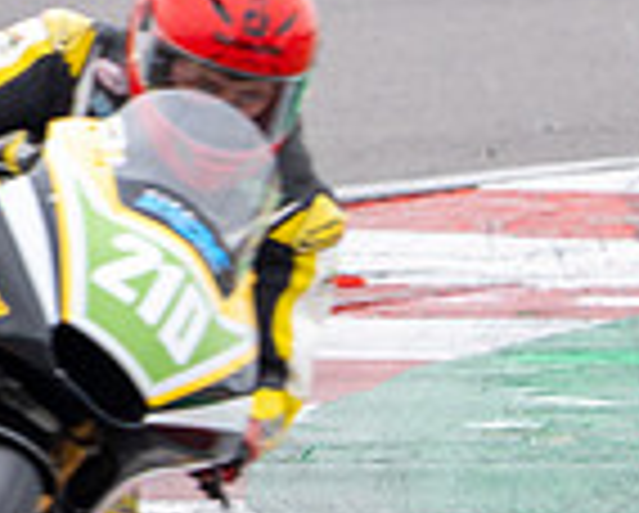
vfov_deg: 0.9
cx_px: -757
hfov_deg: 1.1
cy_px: -64
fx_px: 32876
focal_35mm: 1736
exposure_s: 1/500
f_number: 5.6
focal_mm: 340
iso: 320
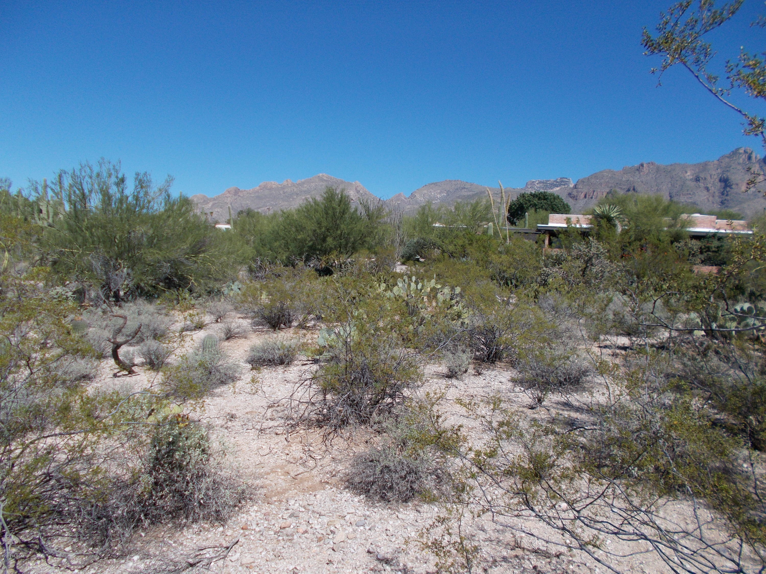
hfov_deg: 67.3
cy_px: 287
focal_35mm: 26
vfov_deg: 53.1
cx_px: 383
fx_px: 575
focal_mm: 4.6
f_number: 8
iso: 80
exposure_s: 1/250
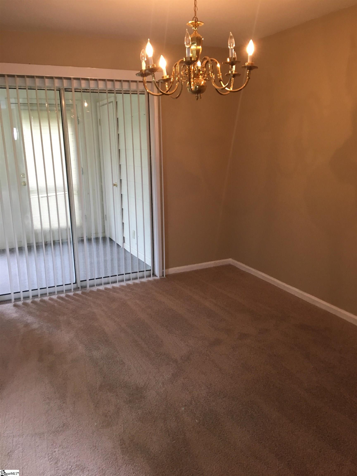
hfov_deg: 48.2
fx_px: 399
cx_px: 178
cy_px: 238
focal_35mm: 29
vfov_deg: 61.7
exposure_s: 1/30
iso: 100
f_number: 2.2
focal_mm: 4.15
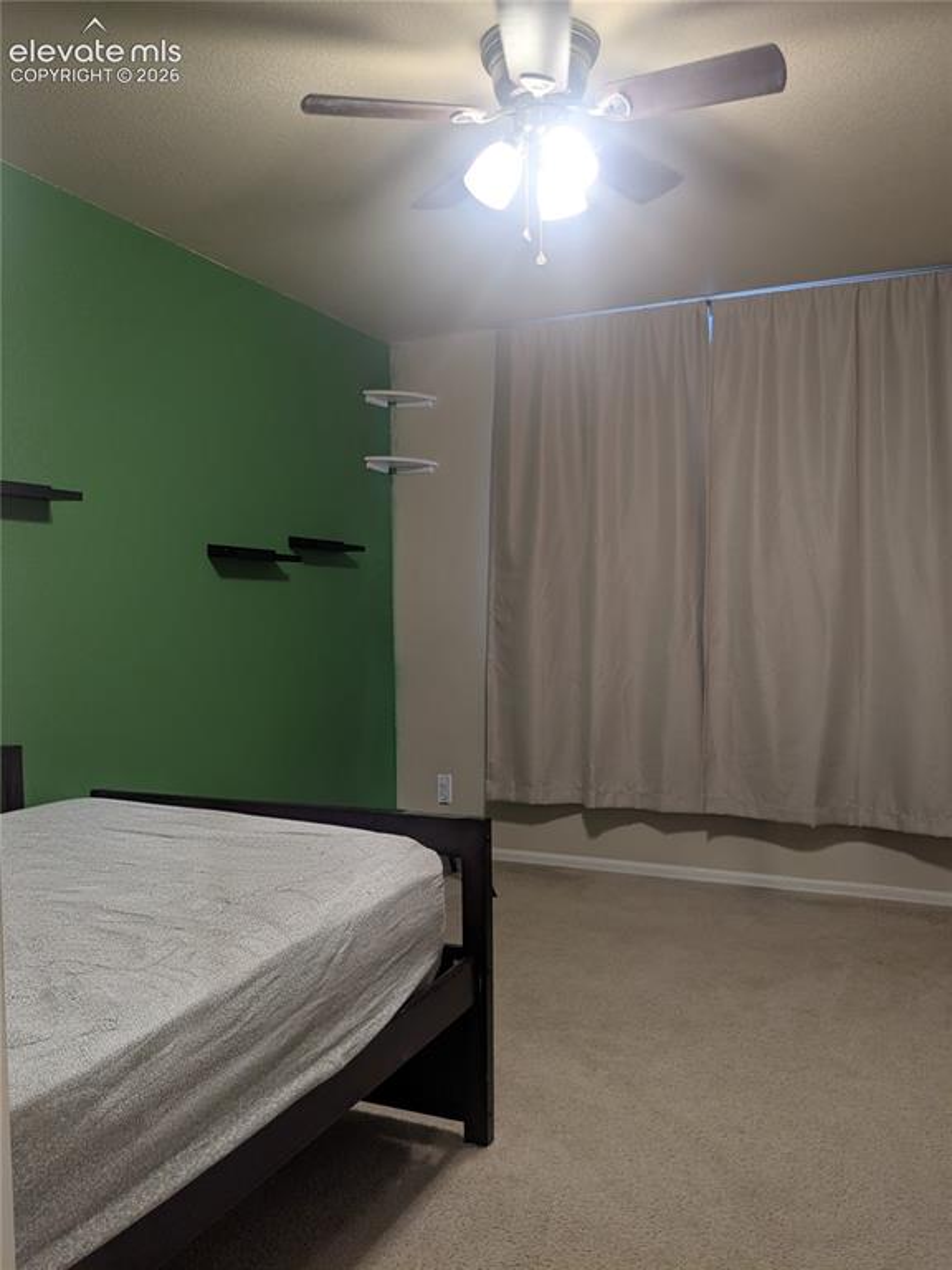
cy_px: 635
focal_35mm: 27
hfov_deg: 51.4
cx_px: 476
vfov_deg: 65.3
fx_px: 990
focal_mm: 4.38
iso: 53
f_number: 1.73
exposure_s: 1/30
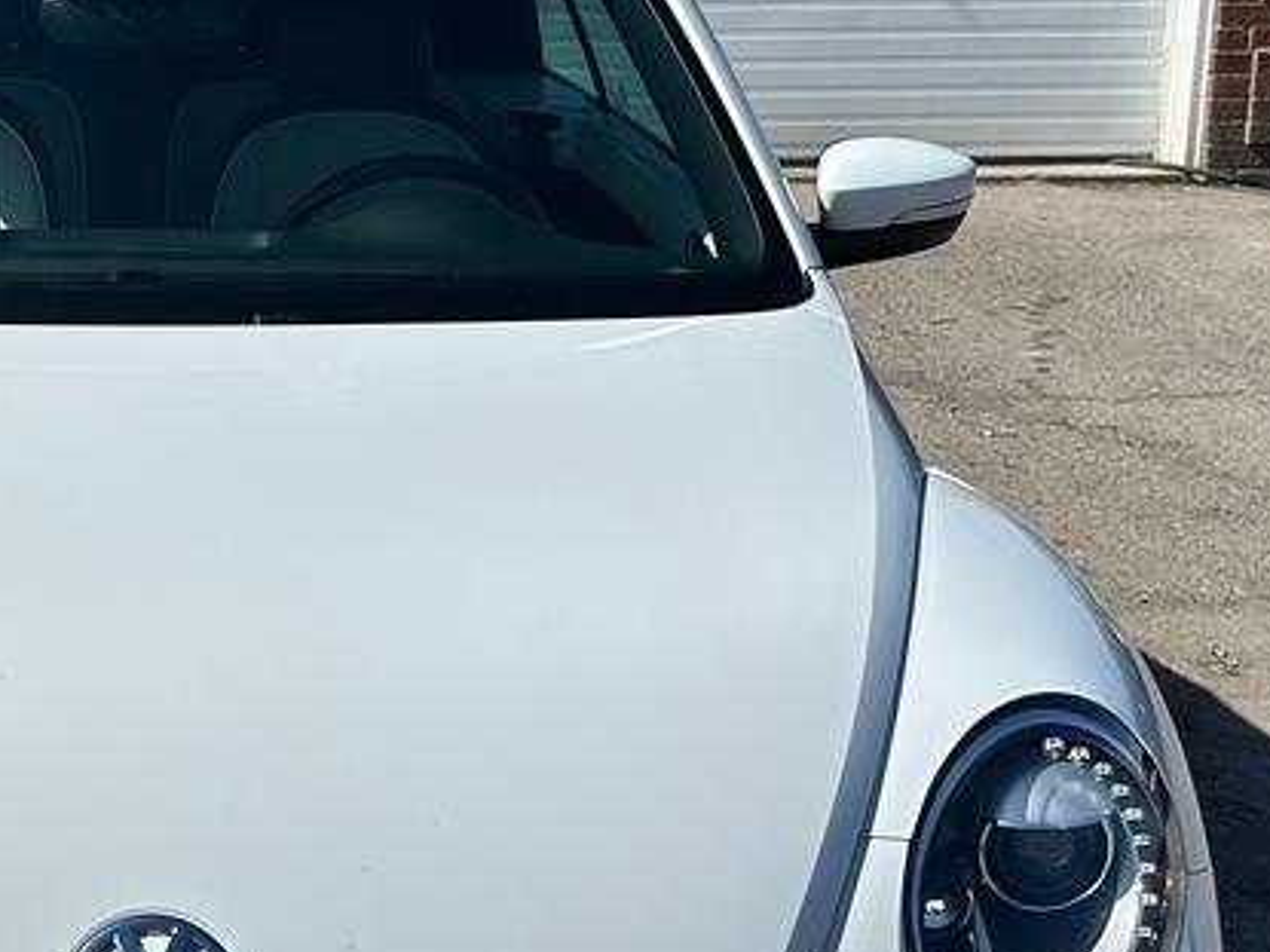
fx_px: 2714
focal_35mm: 74
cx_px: 141
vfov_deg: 19.9
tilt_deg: -14.5
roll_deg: +0.5
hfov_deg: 25.6
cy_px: 484
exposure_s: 1/10753
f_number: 1.78
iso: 80
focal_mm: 6.86
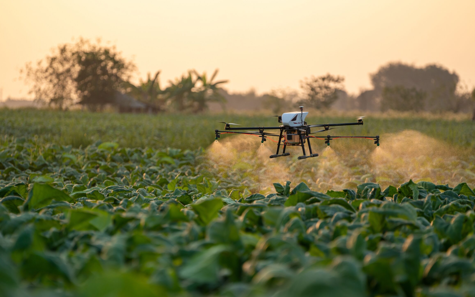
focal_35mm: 226
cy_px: 176
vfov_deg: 5.8
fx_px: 2926
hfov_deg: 9.3
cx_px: 233
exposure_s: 1/640
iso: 200
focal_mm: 200
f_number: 2.8
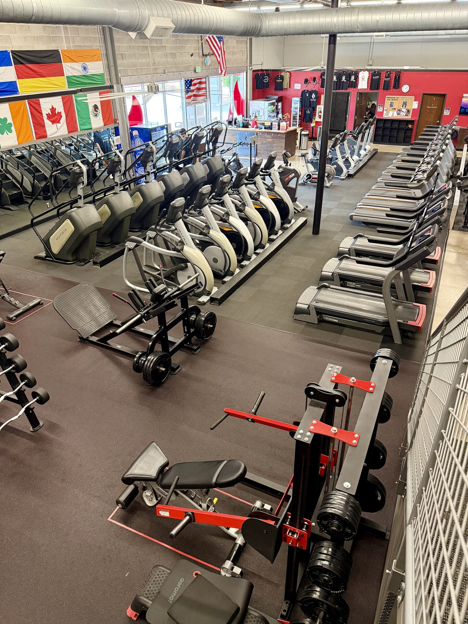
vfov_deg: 71.6
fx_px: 433
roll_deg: +0.7
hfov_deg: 56.8
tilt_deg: -31.1
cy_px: 312
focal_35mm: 24
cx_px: 234
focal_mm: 6.76
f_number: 1.78
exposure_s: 1/45
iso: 320
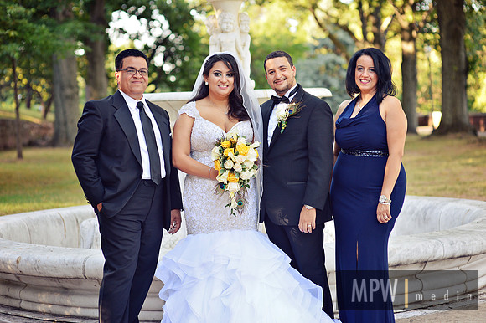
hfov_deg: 23.9
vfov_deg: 16.1
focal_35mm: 85
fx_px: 1147
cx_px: 243
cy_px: 162
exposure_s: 1/400
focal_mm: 85
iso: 400
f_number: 2.8
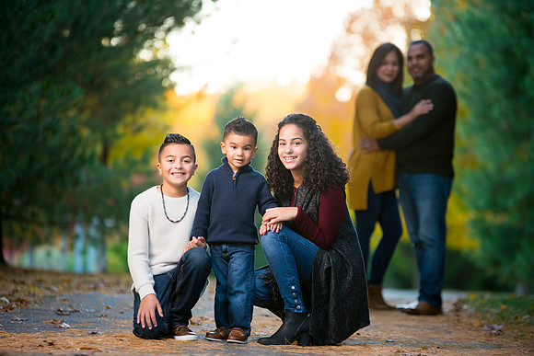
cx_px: 267
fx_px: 2596
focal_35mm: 175
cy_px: 178
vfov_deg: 7.9
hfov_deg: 11.7
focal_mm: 175
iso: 1000
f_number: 2.8
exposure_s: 1/400
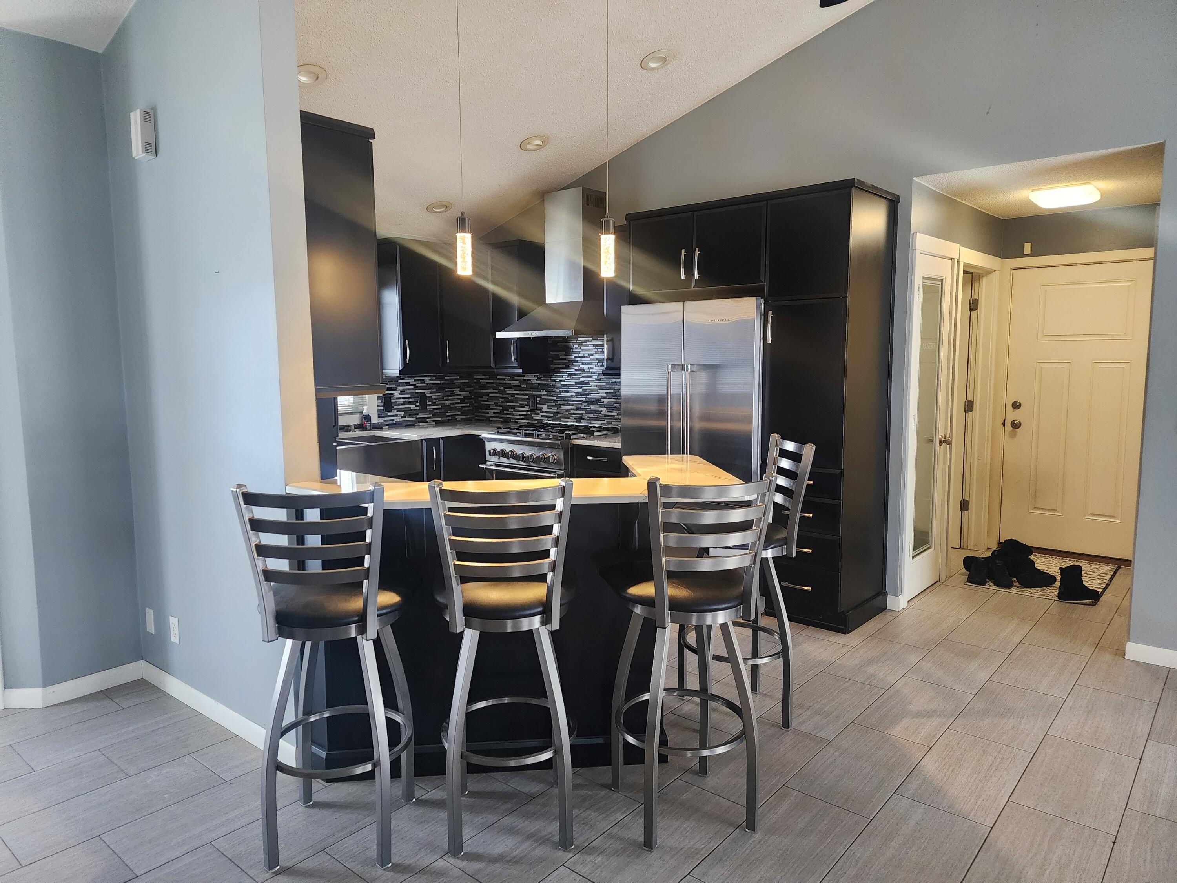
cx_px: 588
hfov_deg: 73.9
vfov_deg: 58.9
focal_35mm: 23
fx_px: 782
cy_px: 442
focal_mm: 6.4
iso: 640
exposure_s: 1/120
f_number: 1.8
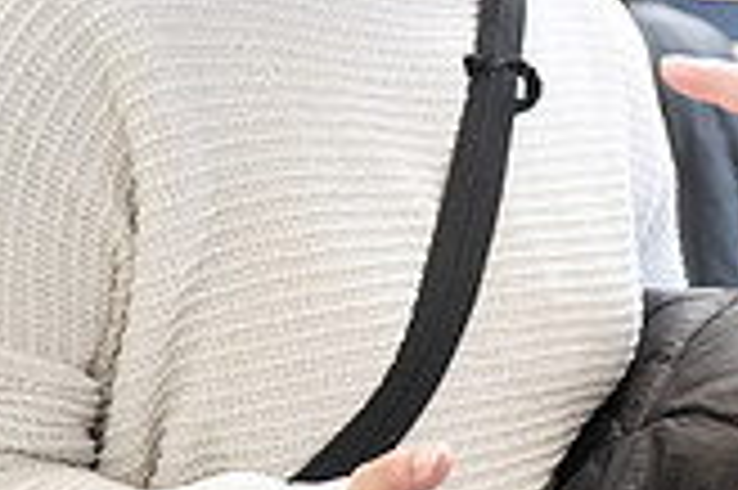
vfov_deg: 16.0
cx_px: 1170
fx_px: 1741
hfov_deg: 20.0
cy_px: 164
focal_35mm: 85
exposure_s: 1/400
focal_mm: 24
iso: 2500
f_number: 2.8
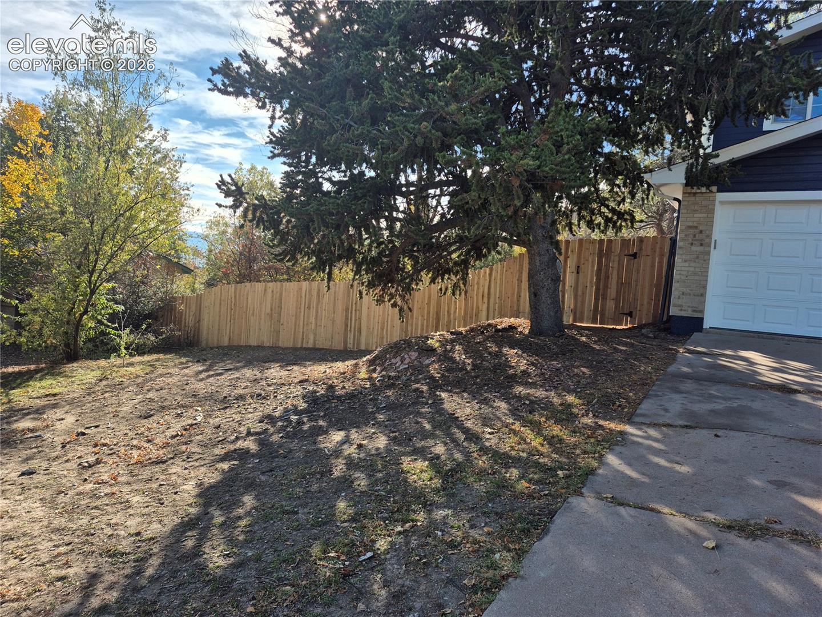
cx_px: 411
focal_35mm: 23
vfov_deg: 58.9
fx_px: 546
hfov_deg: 73.9
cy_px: 308
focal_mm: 5.4
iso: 25
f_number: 1.8
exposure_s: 1/1080
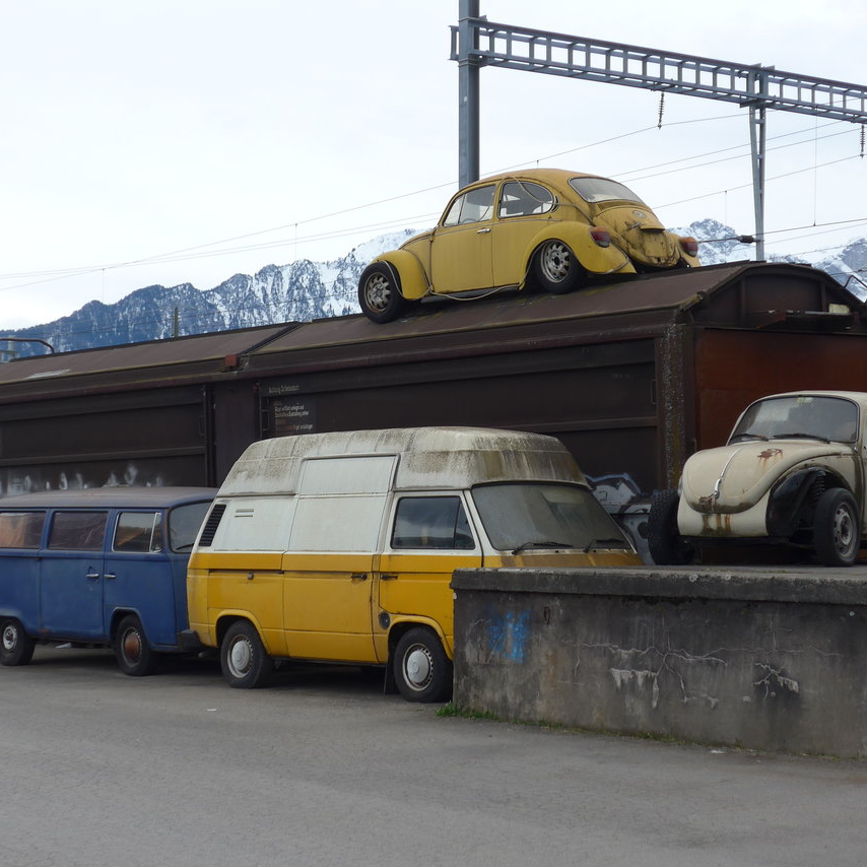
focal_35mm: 77
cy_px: 416
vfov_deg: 22.5
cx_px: 467
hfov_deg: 22.5
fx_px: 2182
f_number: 3.7
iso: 80
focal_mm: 12.7
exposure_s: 1/500
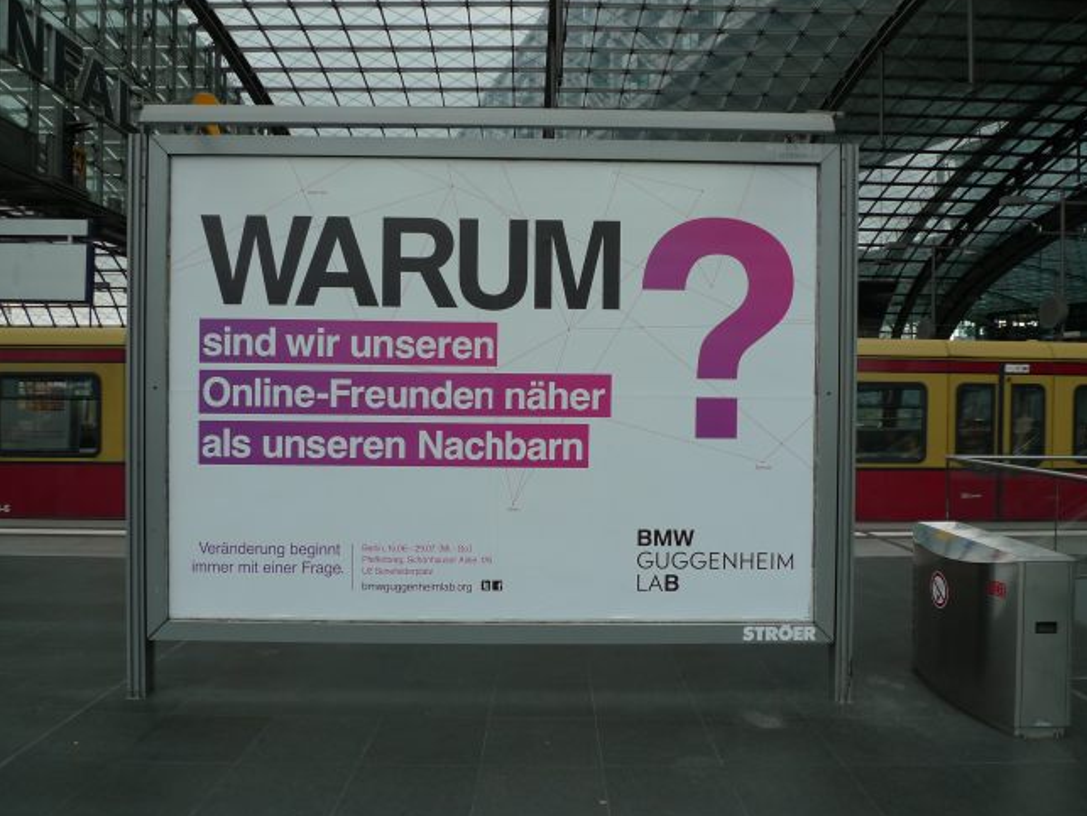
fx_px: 785
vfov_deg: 54.9
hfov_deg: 69.3
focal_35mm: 25
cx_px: 565
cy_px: 410
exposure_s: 1/250
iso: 80
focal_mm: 5.1
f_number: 2.8
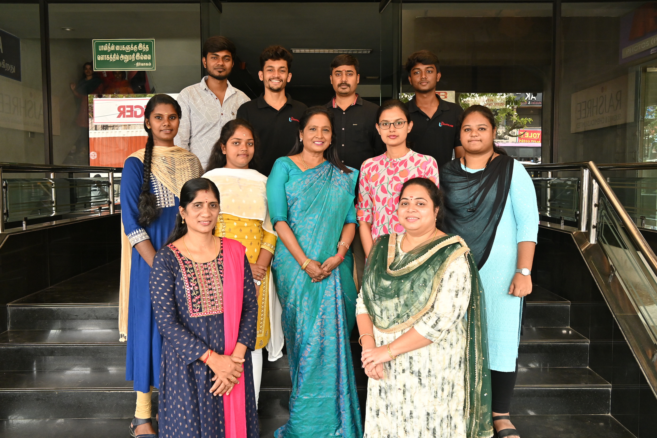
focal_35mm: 34
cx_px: 328
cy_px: 219
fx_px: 616
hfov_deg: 56.1
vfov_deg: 39.1
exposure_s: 1/125
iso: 800
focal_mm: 22.5
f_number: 6.3
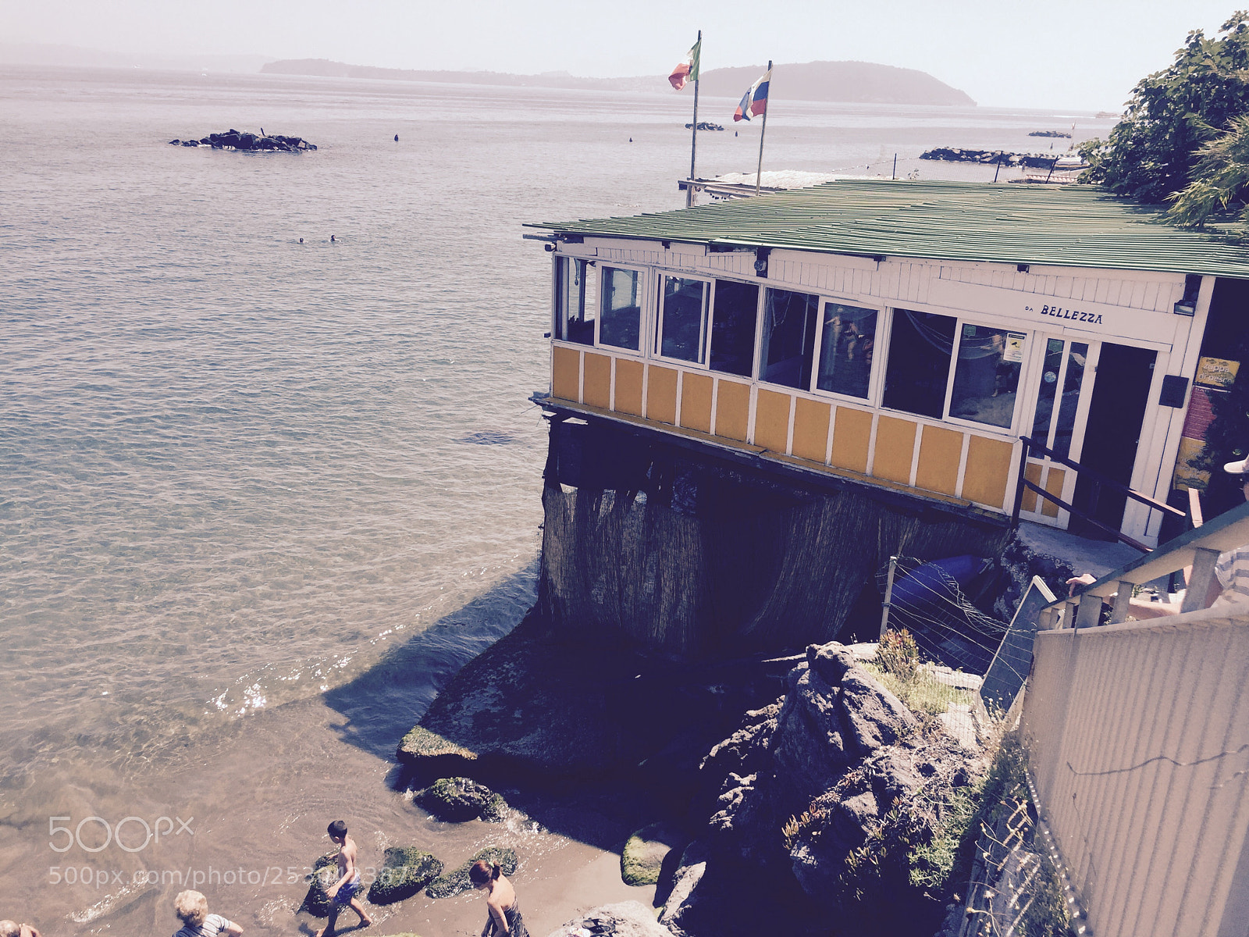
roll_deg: -2.2
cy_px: 468
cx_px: 624
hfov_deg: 61.7
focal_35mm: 29
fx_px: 1046
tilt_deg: -18.5
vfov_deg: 48.2
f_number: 2.2
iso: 32
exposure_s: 1/1522
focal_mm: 4.15
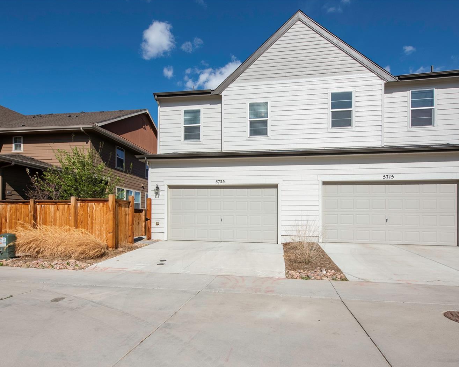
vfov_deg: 80.4
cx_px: 240
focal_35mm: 16
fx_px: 217
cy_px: 184
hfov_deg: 93.1
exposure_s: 1/8000
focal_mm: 14
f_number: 8
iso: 400
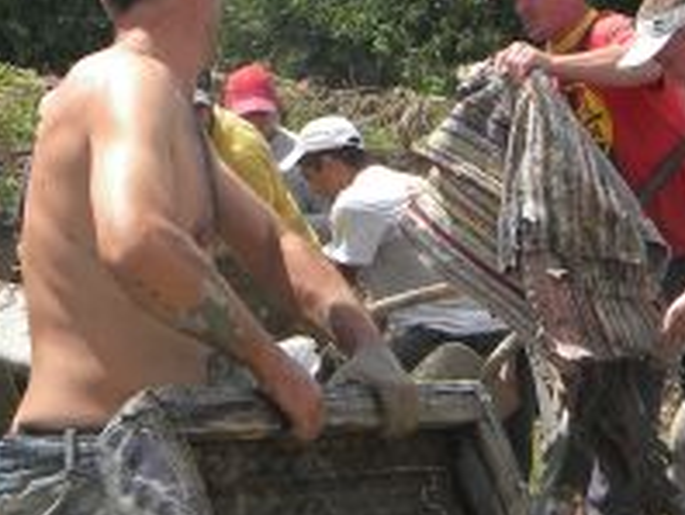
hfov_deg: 15.7
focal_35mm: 124
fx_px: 2457
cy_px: 55
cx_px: 626
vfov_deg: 11.9
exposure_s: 1/634
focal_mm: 7.3
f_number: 3.8
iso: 80
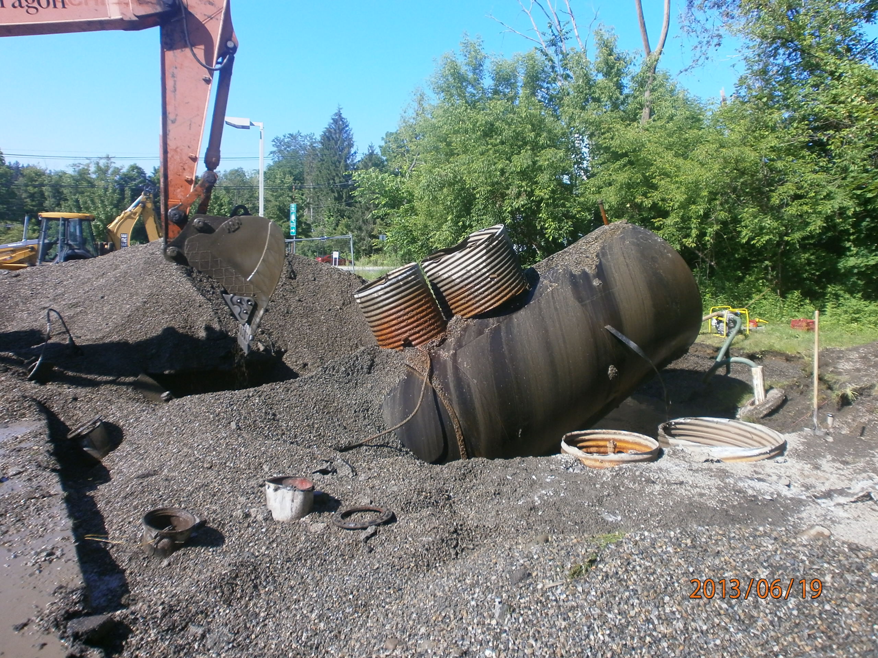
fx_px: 685
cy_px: 329
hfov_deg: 65.3
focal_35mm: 27
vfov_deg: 51.4
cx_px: 439
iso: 100
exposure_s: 1/80
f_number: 10
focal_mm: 4.8
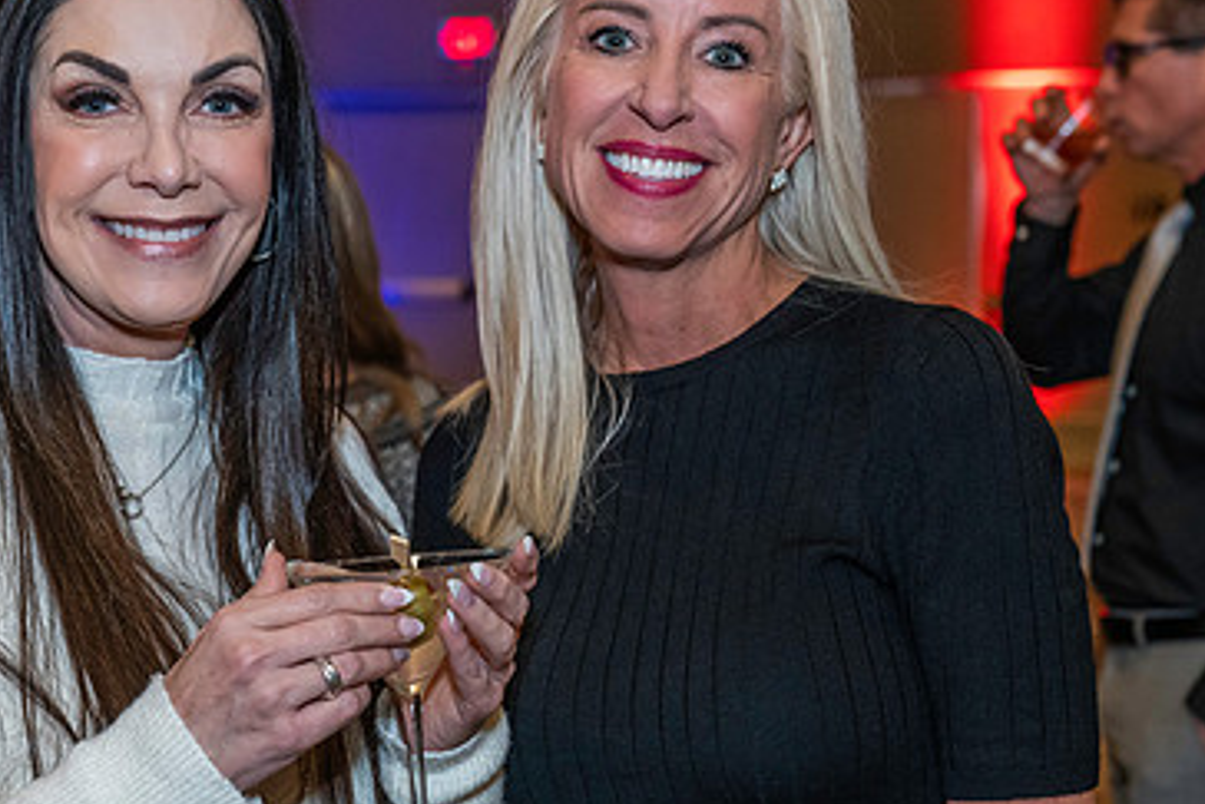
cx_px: 347
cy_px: 478
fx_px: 2746
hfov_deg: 24.6
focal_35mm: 82
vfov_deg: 16.7
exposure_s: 1/125
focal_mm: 48
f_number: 4
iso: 4000
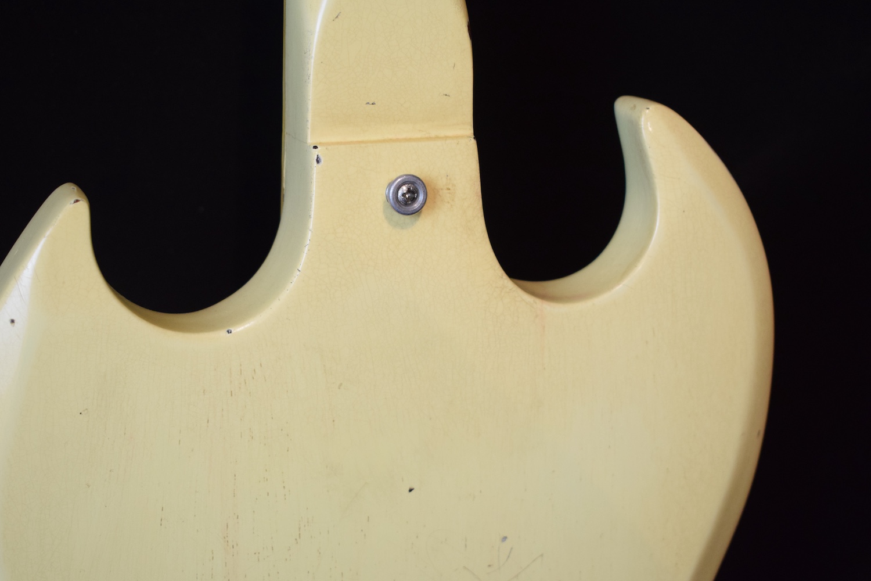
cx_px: 436
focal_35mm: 63
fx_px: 1524
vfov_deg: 21.6
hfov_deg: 31.9
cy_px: 290
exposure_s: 1/60
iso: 1800
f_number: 5
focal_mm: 42
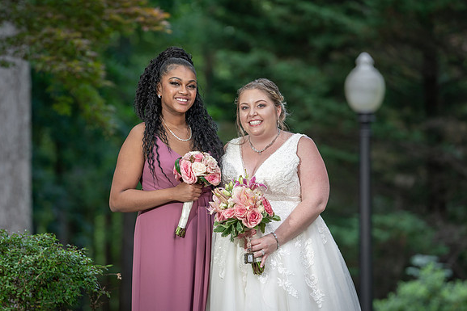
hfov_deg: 10.3
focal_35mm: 199
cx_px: 233
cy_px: 156
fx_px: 2582
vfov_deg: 6.9
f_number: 4
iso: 400
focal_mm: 198
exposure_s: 1/200
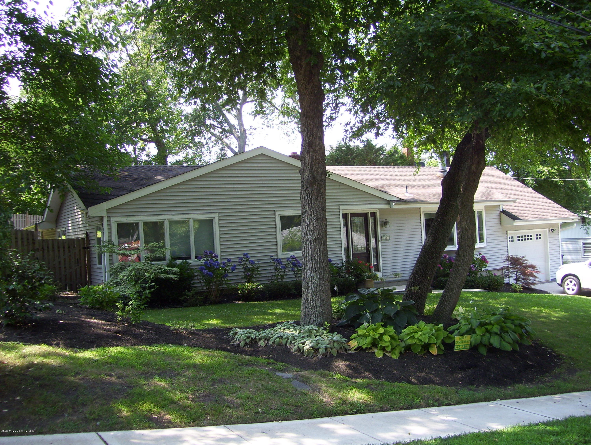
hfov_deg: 51.3
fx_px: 615
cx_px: 296
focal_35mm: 36
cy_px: 222
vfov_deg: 39.7
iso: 80
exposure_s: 1/160
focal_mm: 6
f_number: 2.7
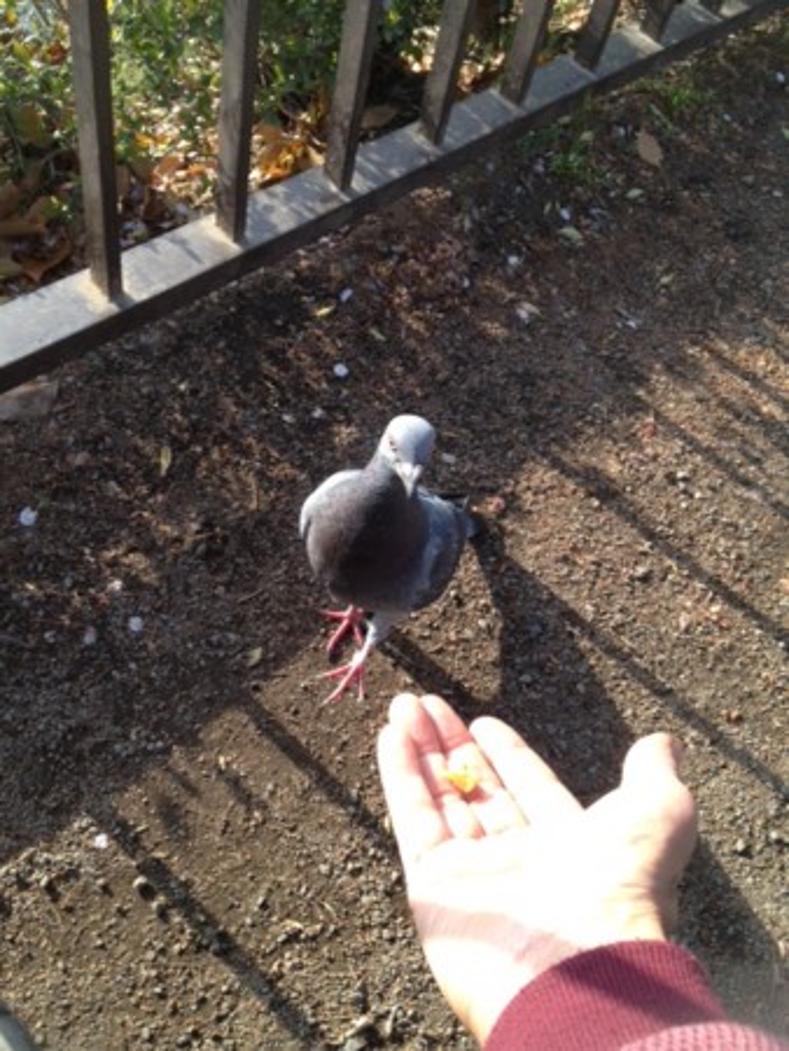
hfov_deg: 40.7
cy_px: 526
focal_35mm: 35
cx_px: 394
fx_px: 1063
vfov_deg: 52.6
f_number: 2.4
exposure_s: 1/255
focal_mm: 4.28
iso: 64
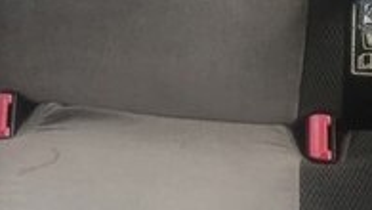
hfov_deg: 19.6
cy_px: -188
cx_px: 46
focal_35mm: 107
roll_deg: +4.1
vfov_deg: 10.5
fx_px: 1056
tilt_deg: -38.3
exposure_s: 1/30
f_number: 2.2
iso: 100
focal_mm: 4.15
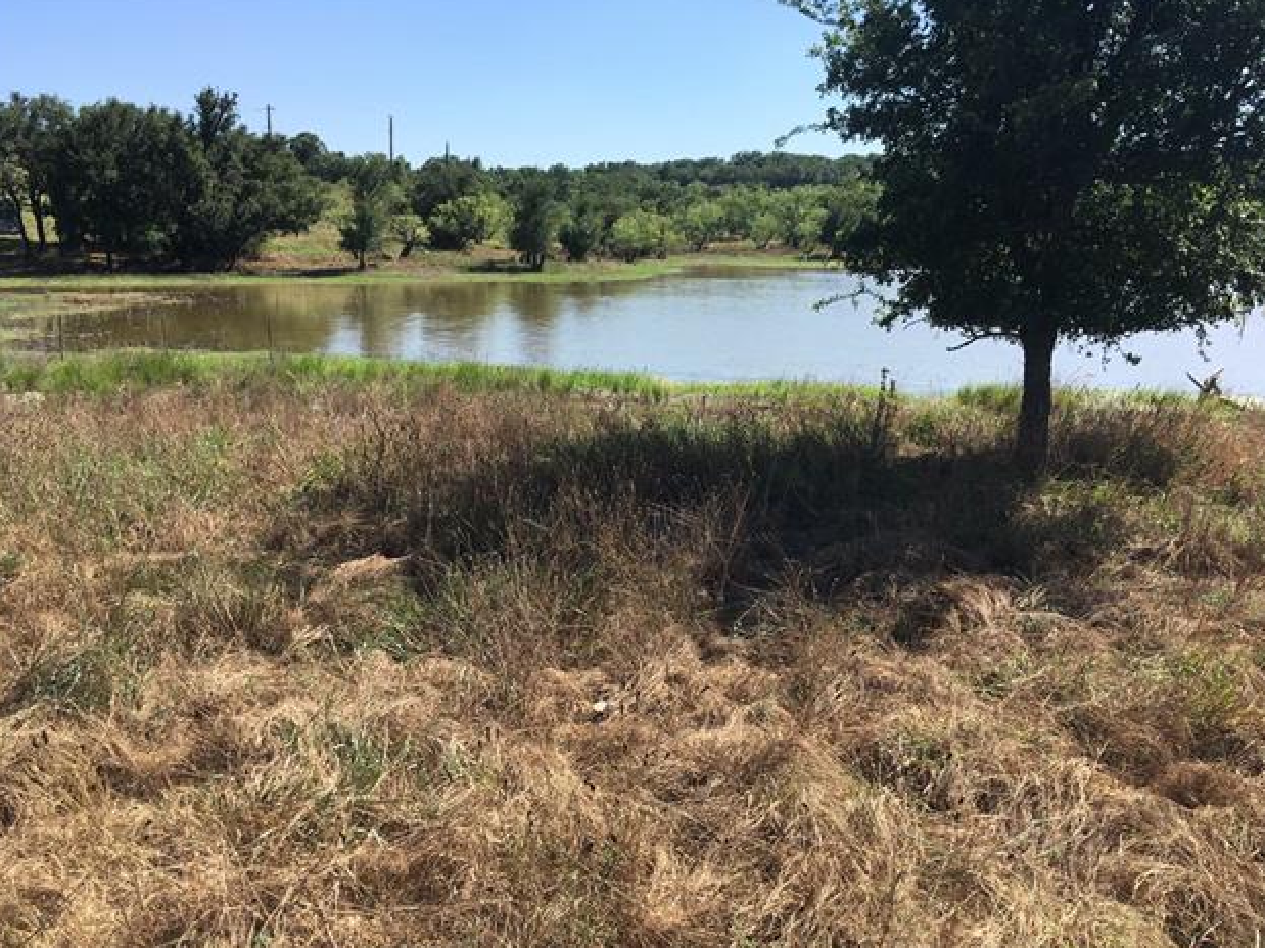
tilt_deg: -14.5
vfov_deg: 46.8
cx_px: 636
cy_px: 478
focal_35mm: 30
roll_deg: -1.4
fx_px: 1096
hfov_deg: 60.0
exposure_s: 1/1326
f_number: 2.2
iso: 25
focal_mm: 4.15
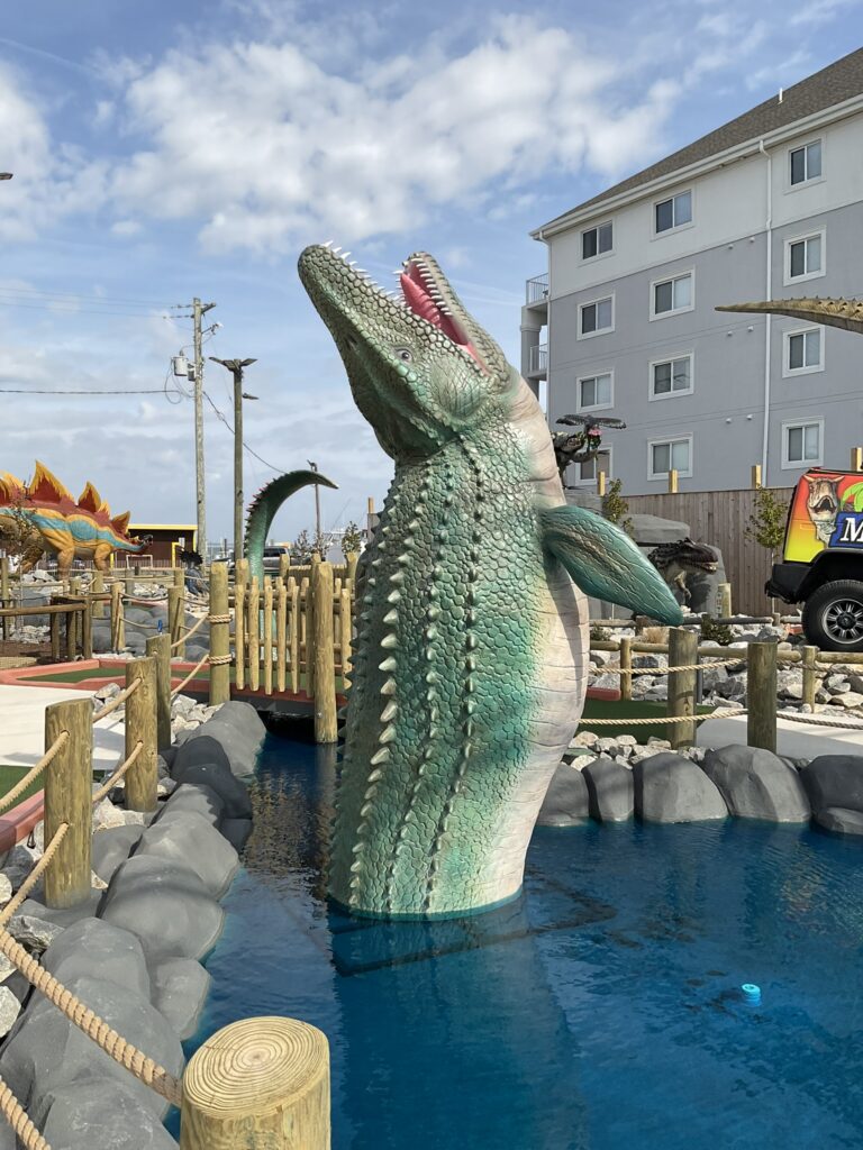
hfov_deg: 48.2
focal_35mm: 29
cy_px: 575
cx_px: 432
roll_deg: -0.8
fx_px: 964
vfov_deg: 61.7
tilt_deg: -3.7
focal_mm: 3
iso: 16
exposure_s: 1/2058
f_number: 1.8
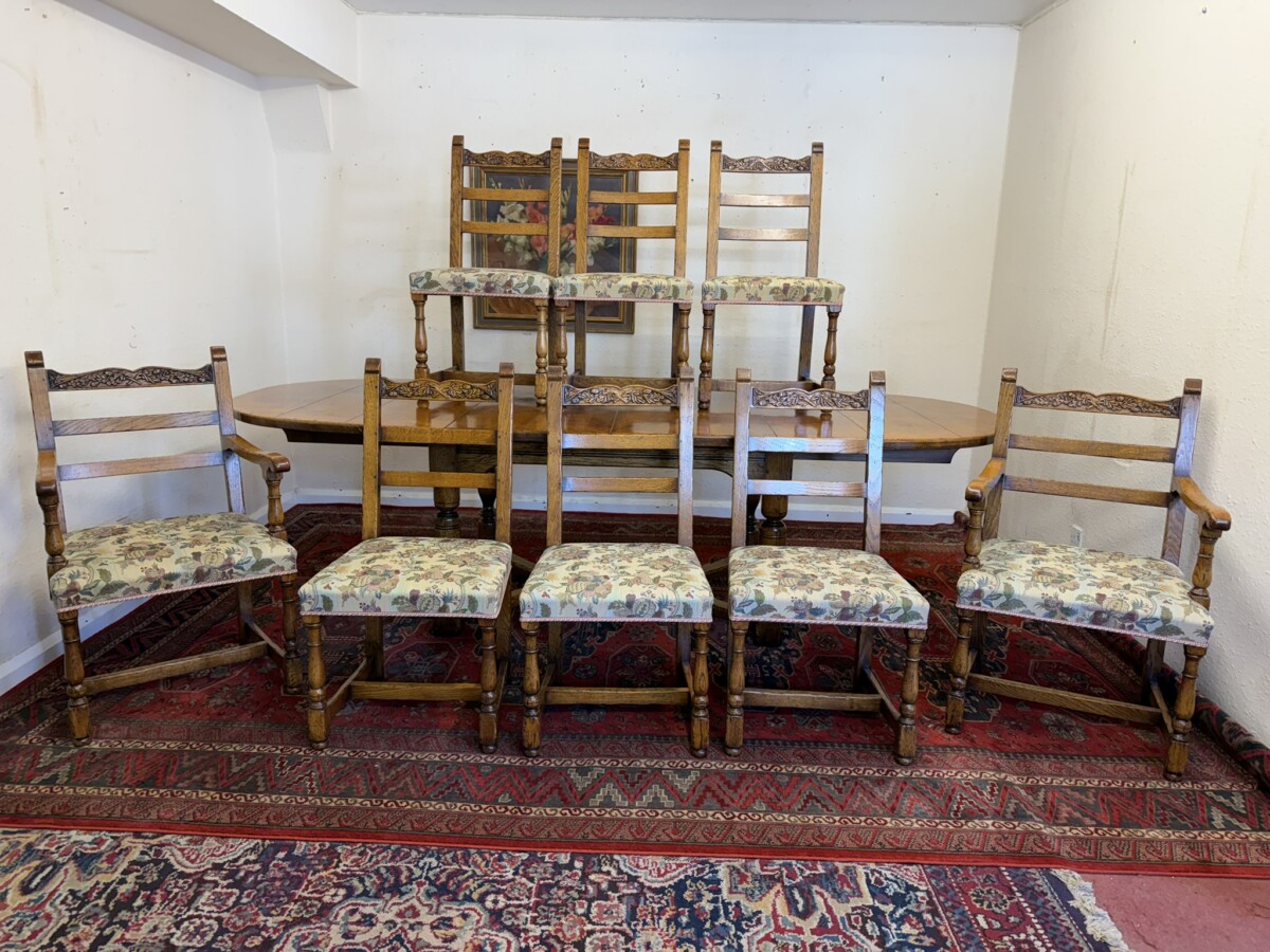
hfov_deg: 71.6
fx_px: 881
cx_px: 635
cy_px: 476
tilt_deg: -13.0
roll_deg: -1.0
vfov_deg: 56.8
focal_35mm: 24
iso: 160
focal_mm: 6.76
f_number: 1.78
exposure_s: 1/100
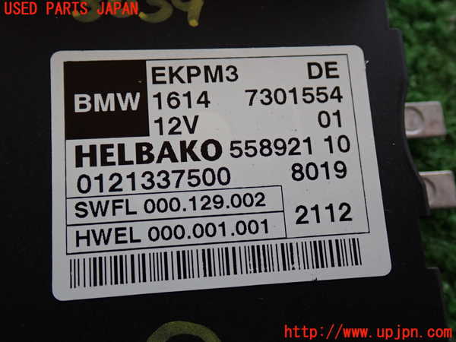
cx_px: 228
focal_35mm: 41
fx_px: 540
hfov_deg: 45.8
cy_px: 171
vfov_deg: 35.1
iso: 200
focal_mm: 7.31
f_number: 2.8
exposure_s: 1/40
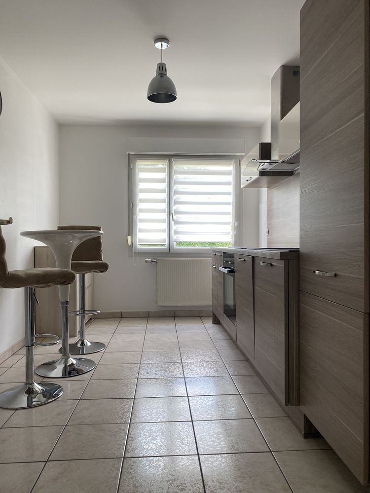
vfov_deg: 67.3
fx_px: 371
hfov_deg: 53.1
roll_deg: -0.7
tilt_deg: -1.4
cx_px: 185
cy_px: 246
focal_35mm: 26
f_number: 1.8
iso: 64
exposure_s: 1/100
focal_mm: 4.25
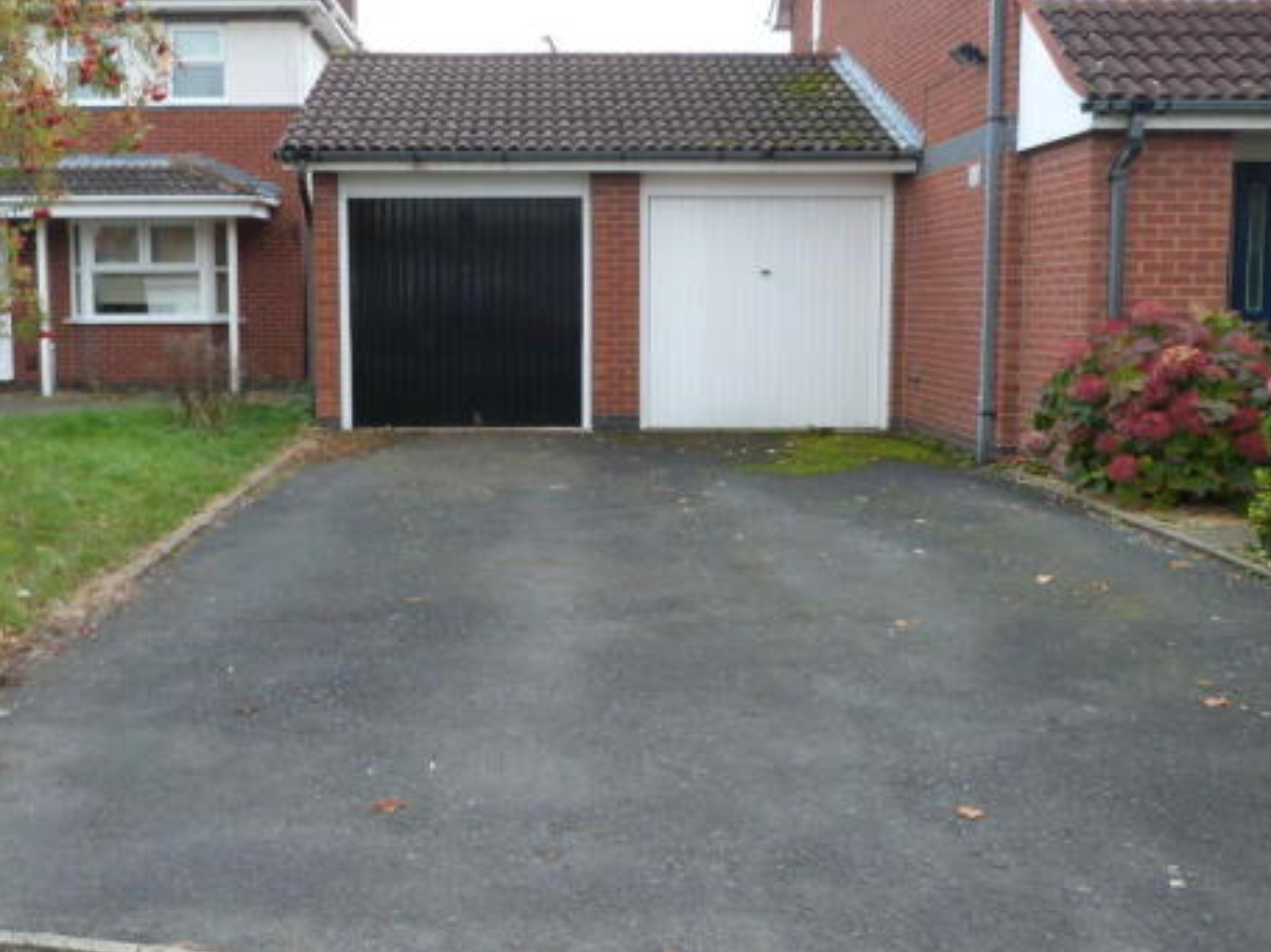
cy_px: 403
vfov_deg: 44.0
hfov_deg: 56.6
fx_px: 1175
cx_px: 538
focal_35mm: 32
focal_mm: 4.5
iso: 100
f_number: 2.8
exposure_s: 1/80
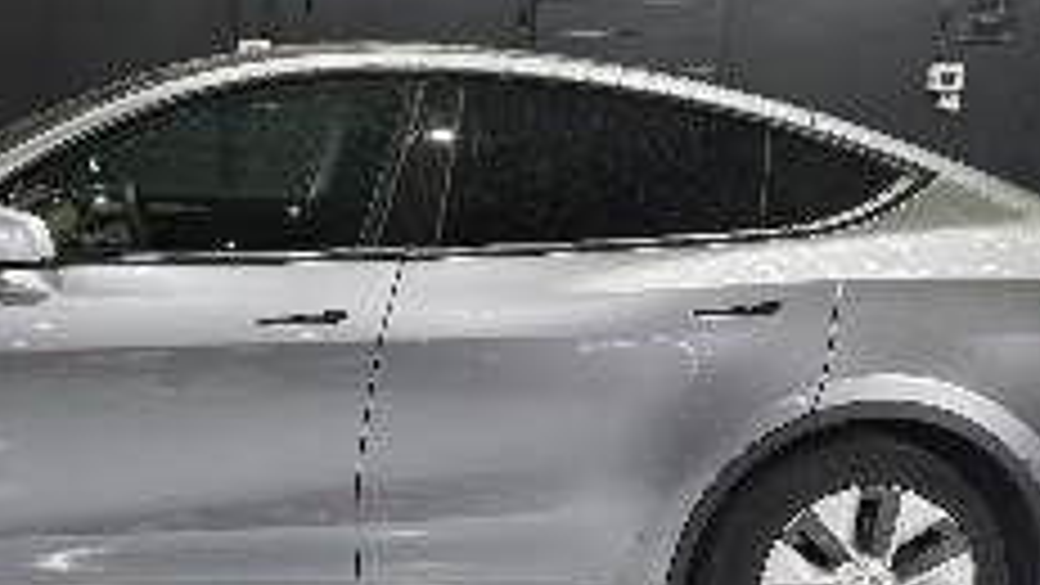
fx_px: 1296
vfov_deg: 25.4
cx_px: 248
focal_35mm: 47
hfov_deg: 42.3
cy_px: 256
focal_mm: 6.76
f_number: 1.78
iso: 160
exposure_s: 1/100
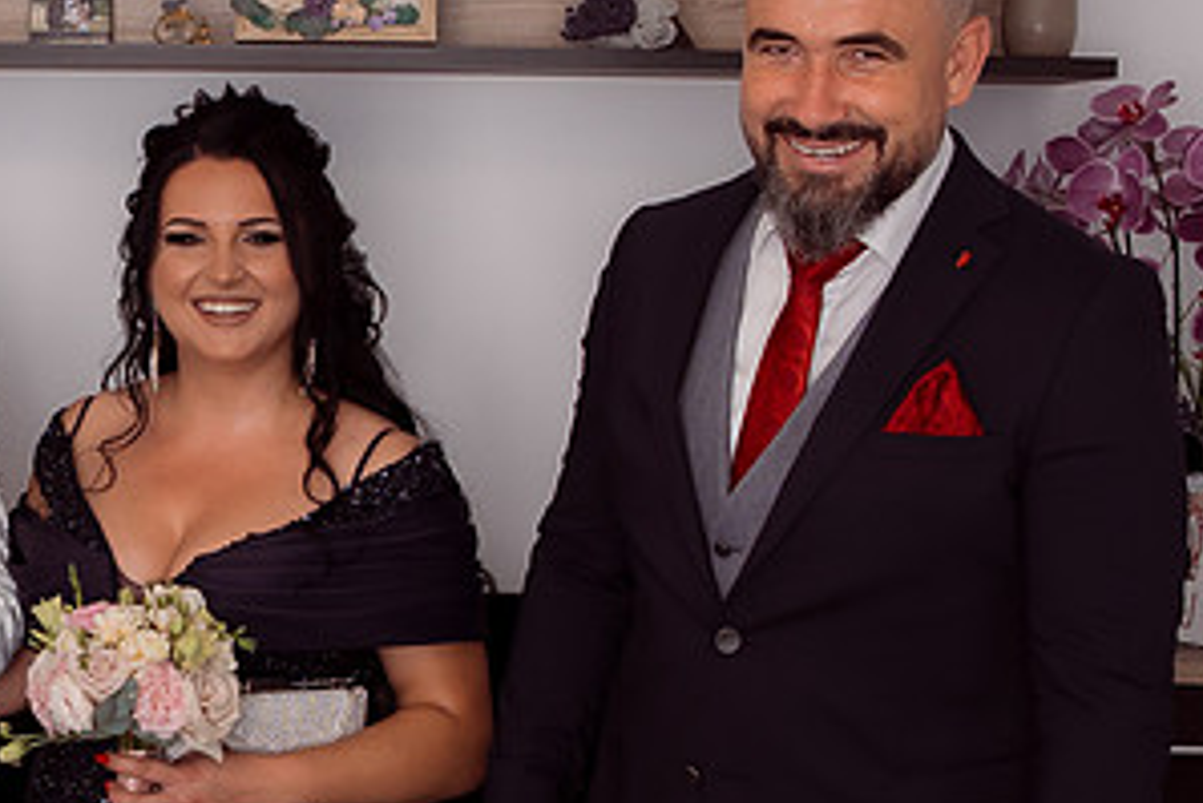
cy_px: 613
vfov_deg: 17.0
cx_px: -10
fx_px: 2675
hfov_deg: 24.2
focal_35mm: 80
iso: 400
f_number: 4
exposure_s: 1/125
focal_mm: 23
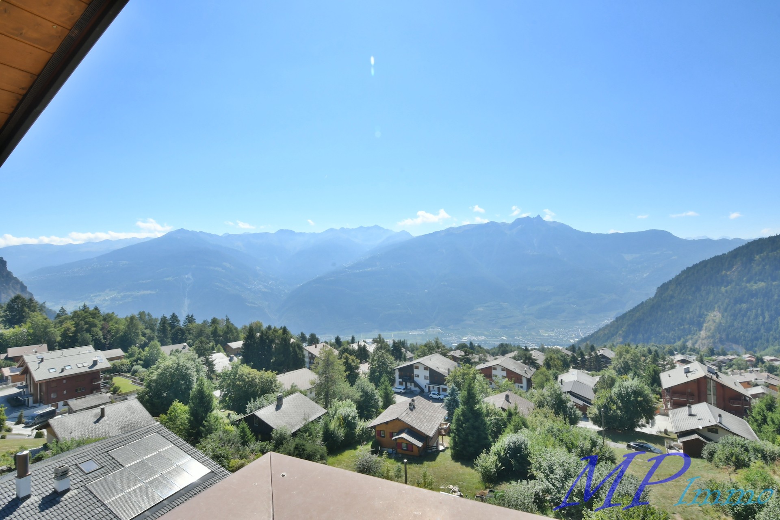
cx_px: 390
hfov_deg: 96.7
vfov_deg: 73.7
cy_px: 260
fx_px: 347
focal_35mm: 16
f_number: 22
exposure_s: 1/125
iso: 640
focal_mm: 11
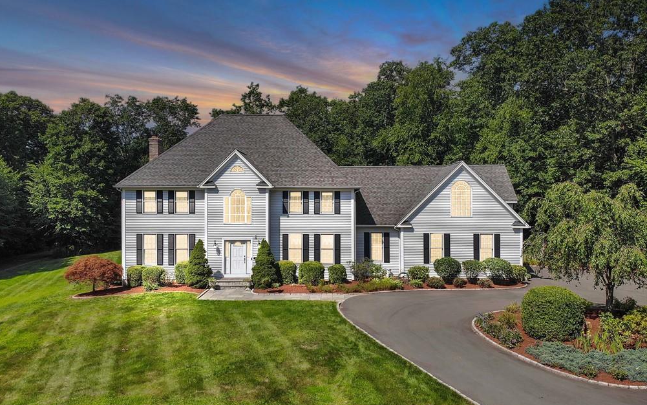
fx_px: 459
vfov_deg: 47.6
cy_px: 196
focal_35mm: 26
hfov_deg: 70.4
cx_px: 317
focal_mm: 4.5
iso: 100
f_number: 2.8
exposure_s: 1/798
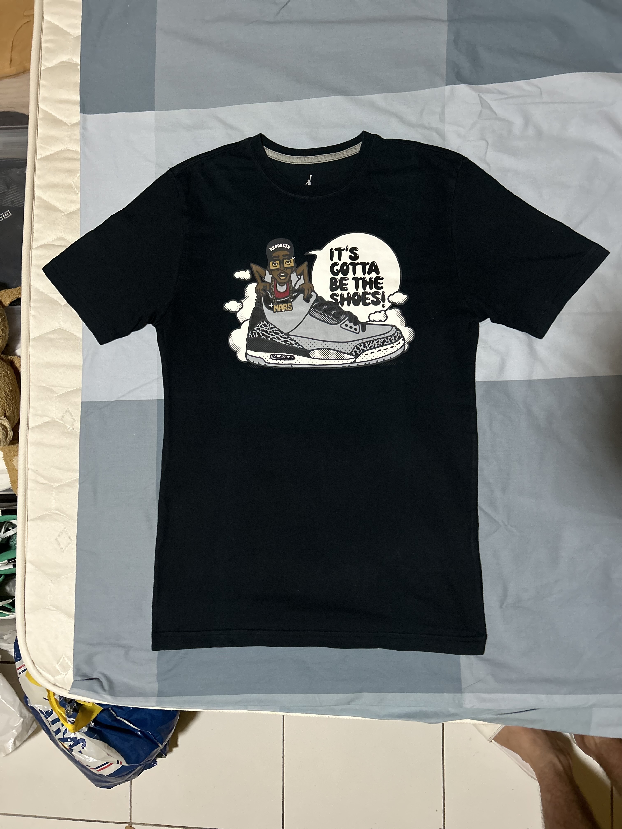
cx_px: 311
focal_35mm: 26
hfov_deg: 53.1
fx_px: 623
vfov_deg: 67.3
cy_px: 414
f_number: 1.5
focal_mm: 5.7
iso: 640
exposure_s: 1/38
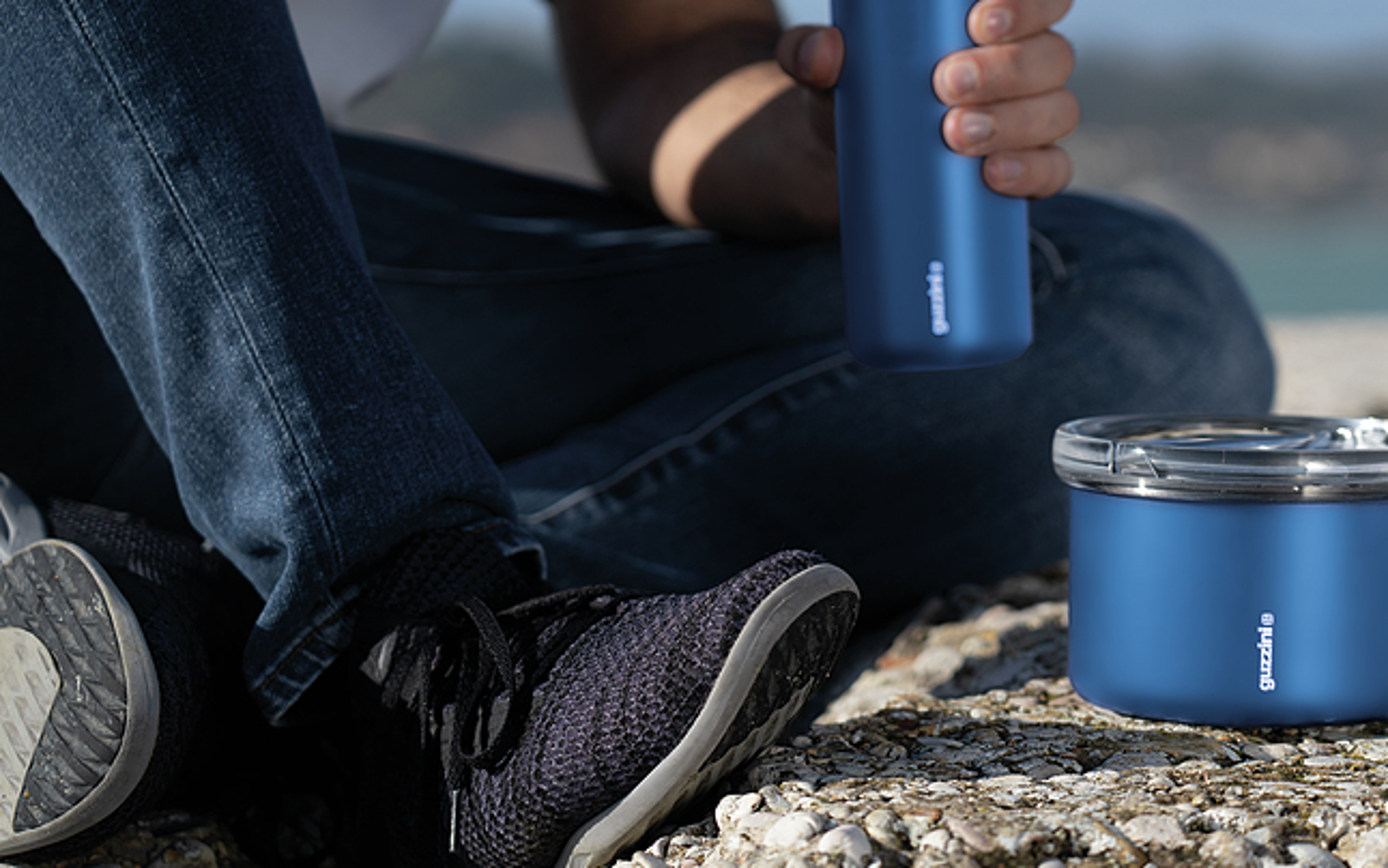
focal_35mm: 119
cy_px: 294
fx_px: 4502
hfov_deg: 17.5
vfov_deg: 11.0
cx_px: 912
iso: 100
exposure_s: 1/1600
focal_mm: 87
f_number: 4
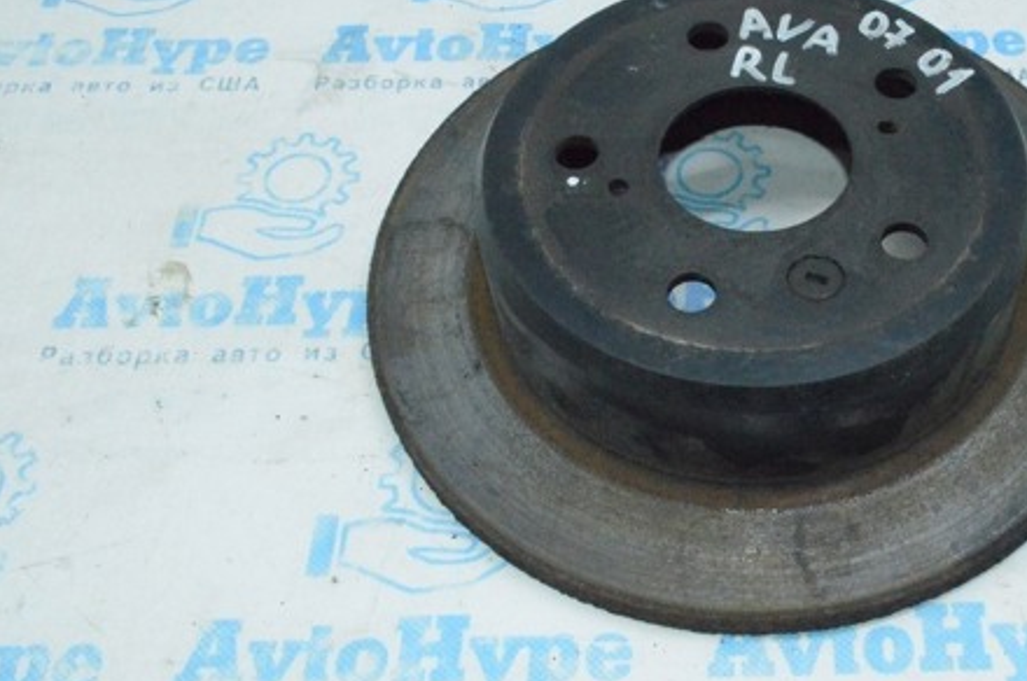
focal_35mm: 48
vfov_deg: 27.9
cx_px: 742
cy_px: 258
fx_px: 1367
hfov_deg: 40.3
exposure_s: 1/200
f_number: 16
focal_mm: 22
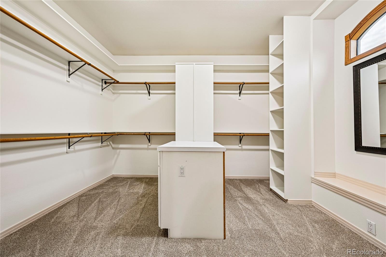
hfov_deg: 104.3
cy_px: 128
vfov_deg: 81.2
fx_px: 150
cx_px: 193
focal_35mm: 14
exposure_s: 1/5
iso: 400
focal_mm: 14
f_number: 10
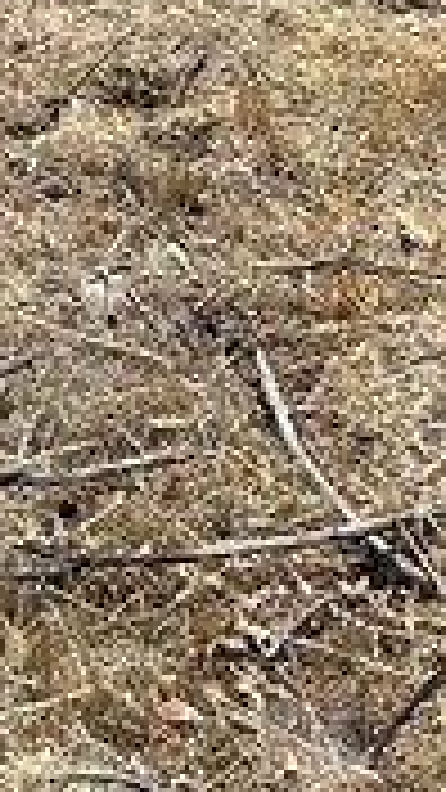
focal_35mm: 165
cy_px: -1292
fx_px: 3469
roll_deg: +1.6
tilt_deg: -5.2
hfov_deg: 7.0
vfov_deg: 10.6
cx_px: -586
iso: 50
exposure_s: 1/4115
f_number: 1.5
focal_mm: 5.7
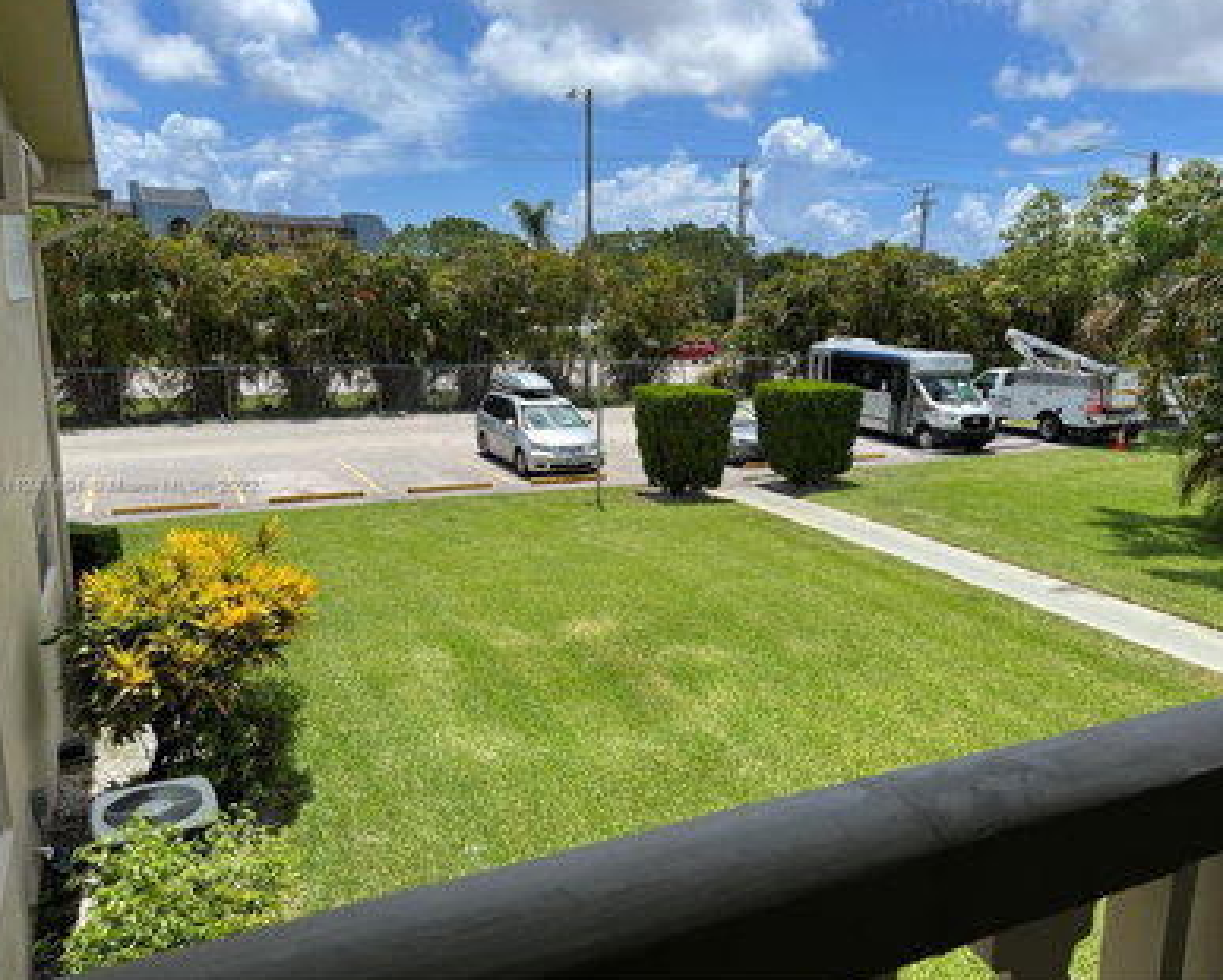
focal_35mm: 28
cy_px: 487
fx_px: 1014
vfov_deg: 51.6
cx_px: 662
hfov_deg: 62.1
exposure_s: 1/3968
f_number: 1.5
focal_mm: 5.7
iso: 50
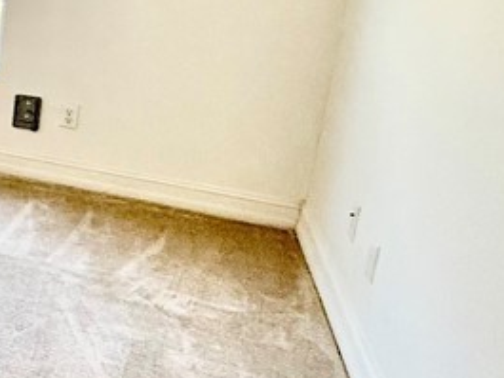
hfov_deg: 22.4
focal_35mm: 54
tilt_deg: -11.7
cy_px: 42
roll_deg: -1.7
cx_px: -384
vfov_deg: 26.2
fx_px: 787
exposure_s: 1/120
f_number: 2.2
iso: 200
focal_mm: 2.22
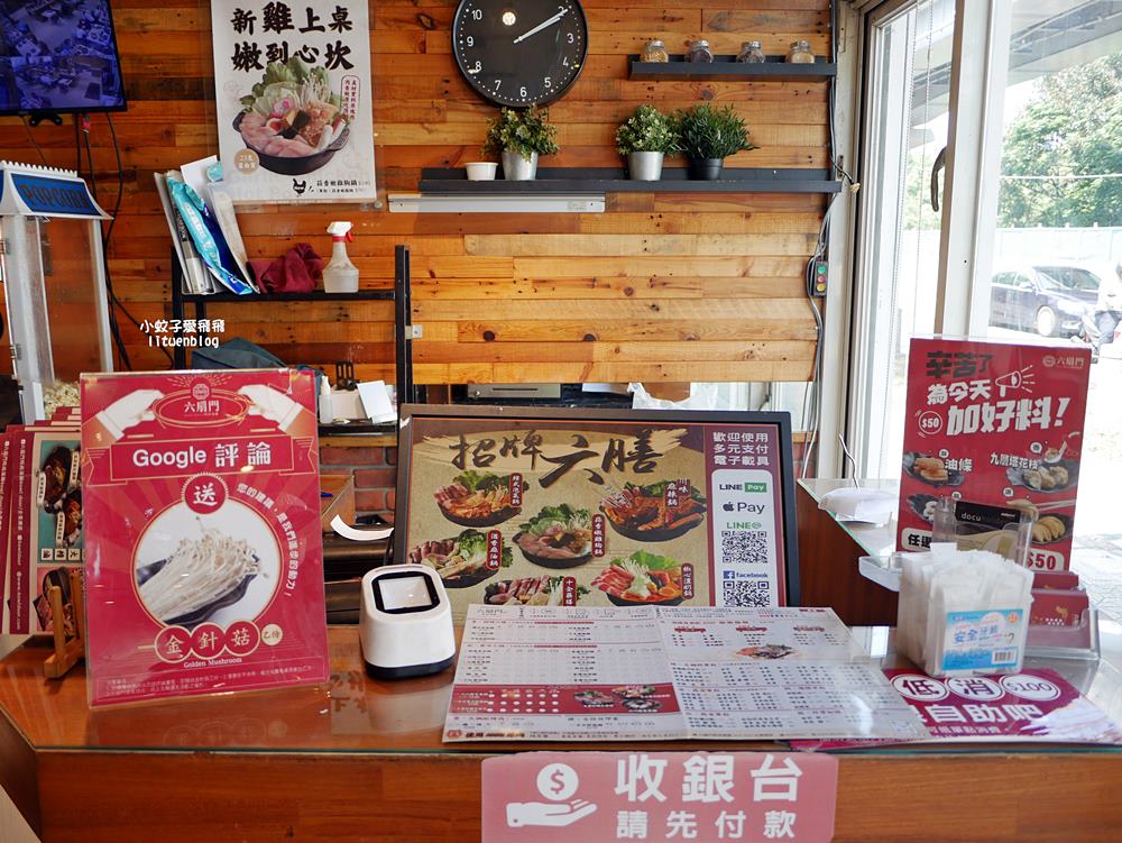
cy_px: 422
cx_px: 561
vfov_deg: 49.8
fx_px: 908
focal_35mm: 28
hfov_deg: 63.4
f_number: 2.5
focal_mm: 14
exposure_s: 1/125
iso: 200
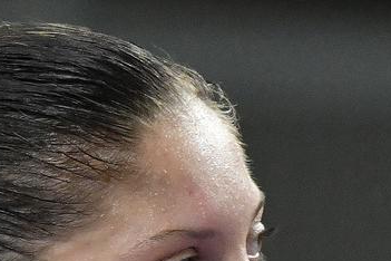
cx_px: 413
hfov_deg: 1.3
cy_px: 542
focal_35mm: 1549
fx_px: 16823
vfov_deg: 0.9
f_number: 4
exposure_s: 1/1600
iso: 4000
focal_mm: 340
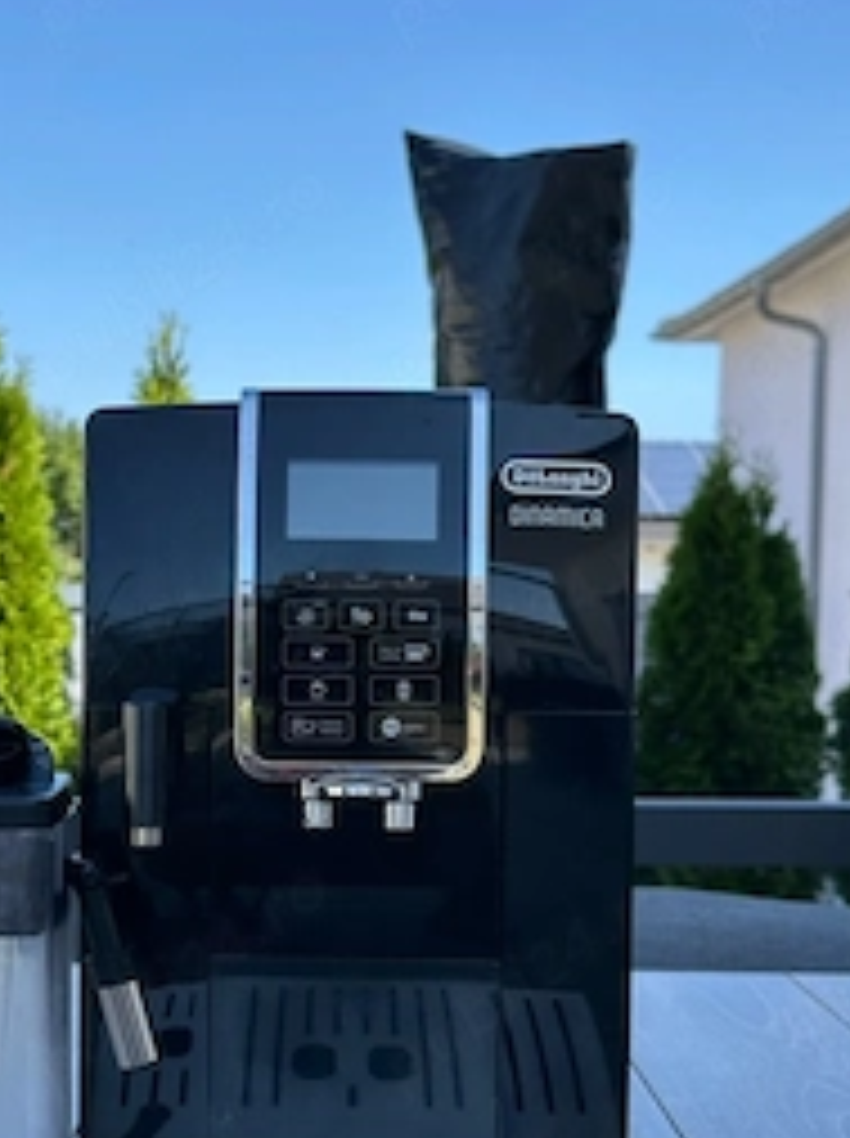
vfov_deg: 25.6
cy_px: 684
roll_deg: -2.2
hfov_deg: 19.3
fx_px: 2495
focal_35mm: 76
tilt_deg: -1.9
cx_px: 270
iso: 64
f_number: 1.78
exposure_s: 1/1783
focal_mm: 6.86
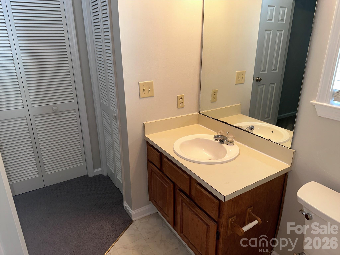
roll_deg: -0.2
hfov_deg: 71.6
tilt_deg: -20.1
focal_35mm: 24
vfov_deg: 56.8
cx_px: 170
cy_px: 128
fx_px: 236
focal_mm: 6.86
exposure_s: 1/27
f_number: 1.78
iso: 64
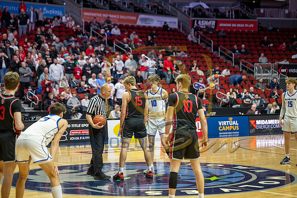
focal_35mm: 82
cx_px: 148
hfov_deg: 24.8
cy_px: 99
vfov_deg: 16.7
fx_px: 677
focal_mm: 82
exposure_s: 1/640
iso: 3200
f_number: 2.8
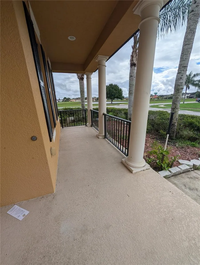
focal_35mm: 12
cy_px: 132
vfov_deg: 110.5
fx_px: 92
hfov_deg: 94.6
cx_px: 100
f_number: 1.7
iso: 45
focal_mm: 2.02
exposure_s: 1/3077
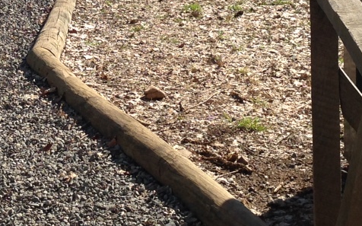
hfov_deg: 17.3
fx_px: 1183
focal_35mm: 120
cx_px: 116
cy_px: -113
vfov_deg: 10.5
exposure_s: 1/1085
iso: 50
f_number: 2.4
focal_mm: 4.12
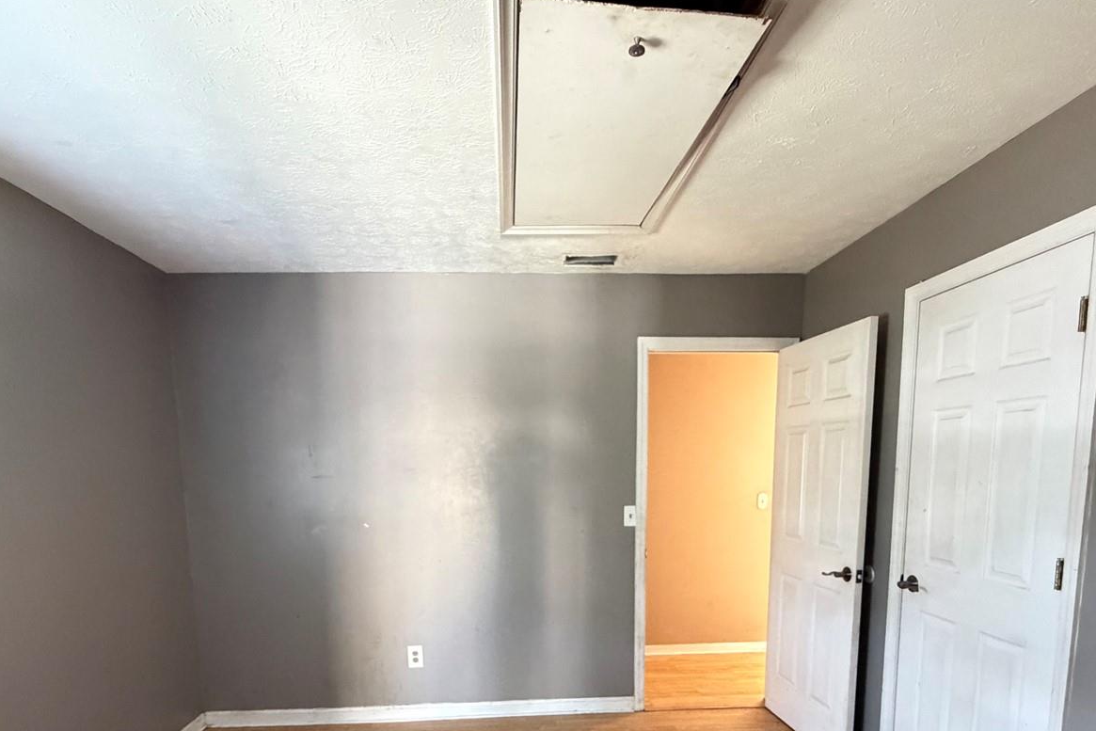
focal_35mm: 20
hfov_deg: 84.0
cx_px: 539
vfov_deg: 58.9
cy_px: 543
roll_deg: +0.6
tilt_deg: -7.2
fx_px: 609
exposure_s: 1/60
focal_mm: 2.22
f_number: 2.2
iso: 1000
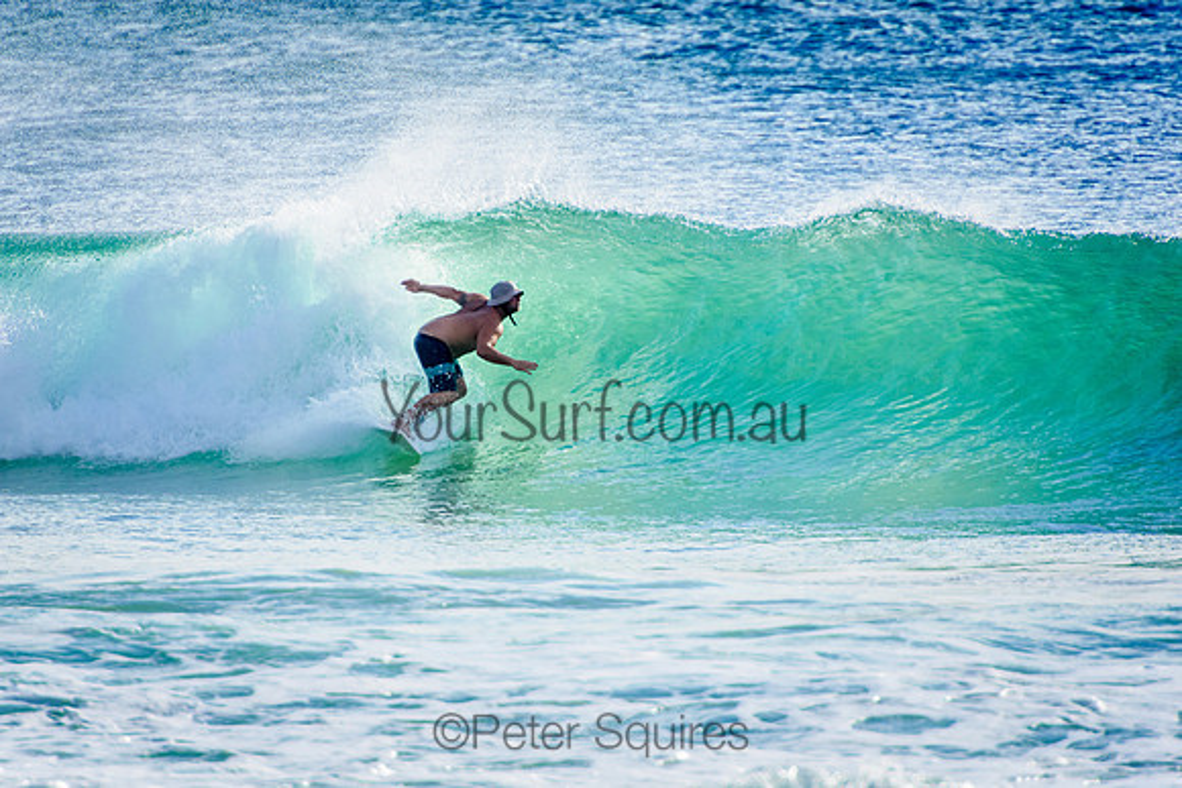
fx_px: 19704
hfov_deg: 3.4
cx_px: 591
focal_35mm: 600
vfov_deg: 2.3
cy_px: 394
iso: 400
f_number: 5.6
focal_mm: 400
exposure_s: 1/2000
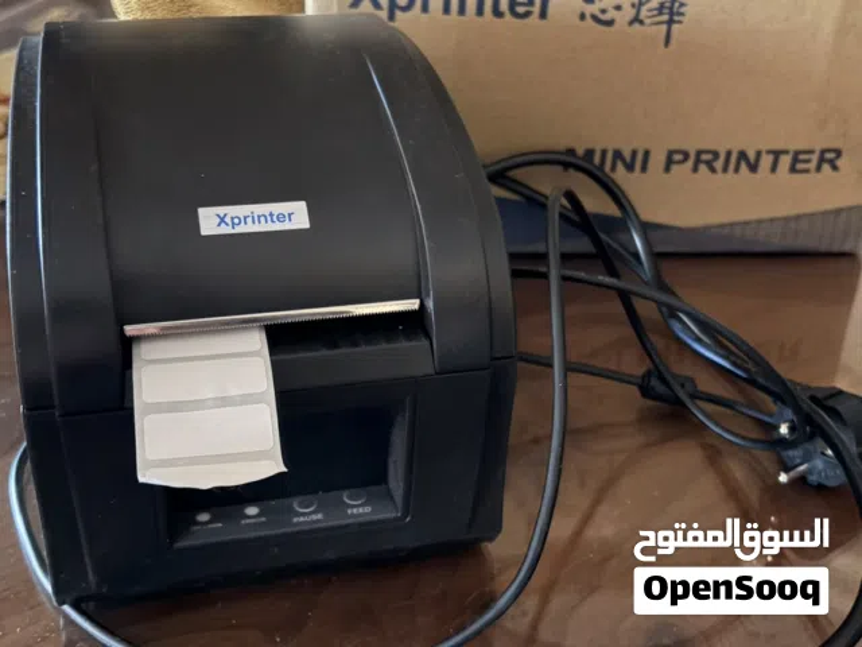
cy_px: 324
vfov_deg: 53.1
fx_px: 647
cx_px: 431
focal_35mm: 26
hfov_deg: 67.3
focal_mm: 5.96
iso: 640
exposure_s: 1/14
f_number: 1.6
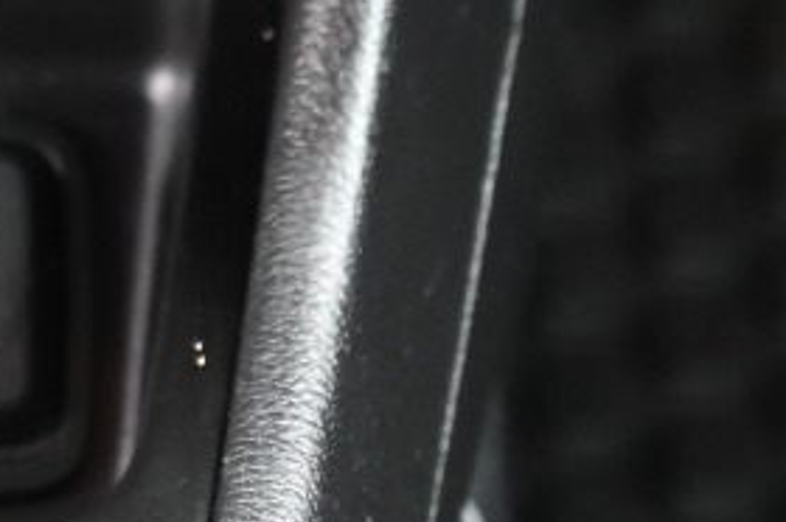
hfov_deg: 5.0
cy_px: -797
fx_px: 8854
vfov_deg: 3.3
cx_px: -480
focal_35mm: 406
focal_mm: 70
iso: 2200
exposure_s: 1/125
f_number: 4
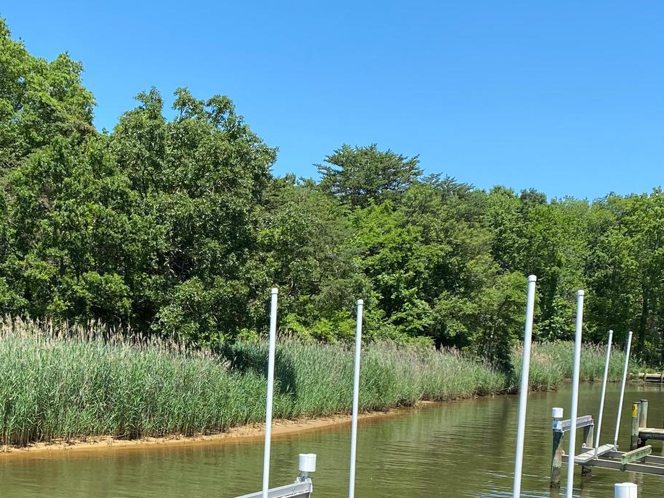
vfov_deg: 24.5
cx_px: 153
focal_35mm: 58
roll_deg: -2.2
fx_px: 1113
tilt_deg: -6.6
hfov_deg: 32.5
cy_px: 452
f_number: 1.8
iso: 32
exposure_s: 1/1395
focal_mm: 4.25
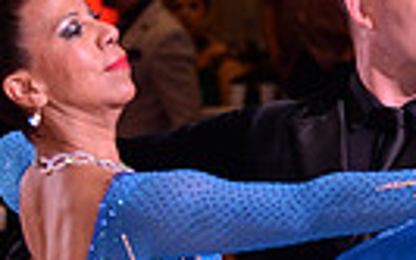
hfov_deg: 5.0
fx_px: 4782
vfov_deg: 3.1
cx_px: 142
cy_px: 511
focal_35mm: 422
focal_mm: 95
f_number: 4.5
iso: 2000
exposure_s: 1/250
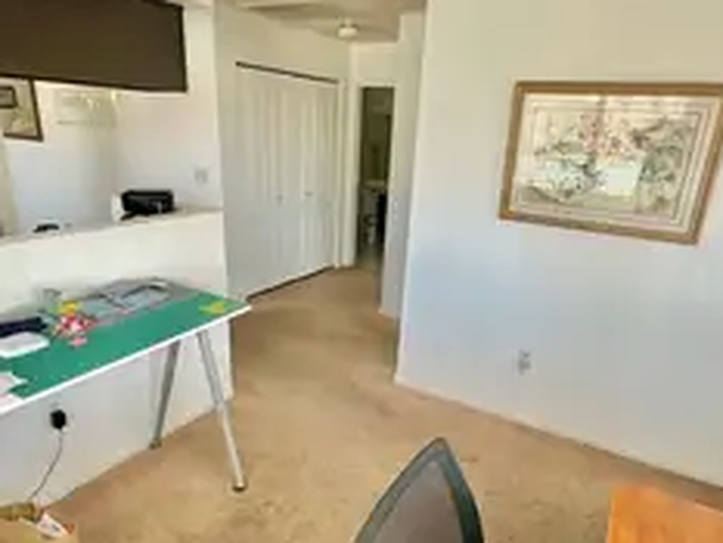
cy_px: 295
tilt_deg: -17.5
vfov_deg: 56.8
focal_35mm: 24
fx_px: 502
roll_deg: -3.8
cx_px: 372
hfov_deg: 71.6
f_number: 2.2
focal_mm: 2.22
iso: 50
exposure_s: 1/99
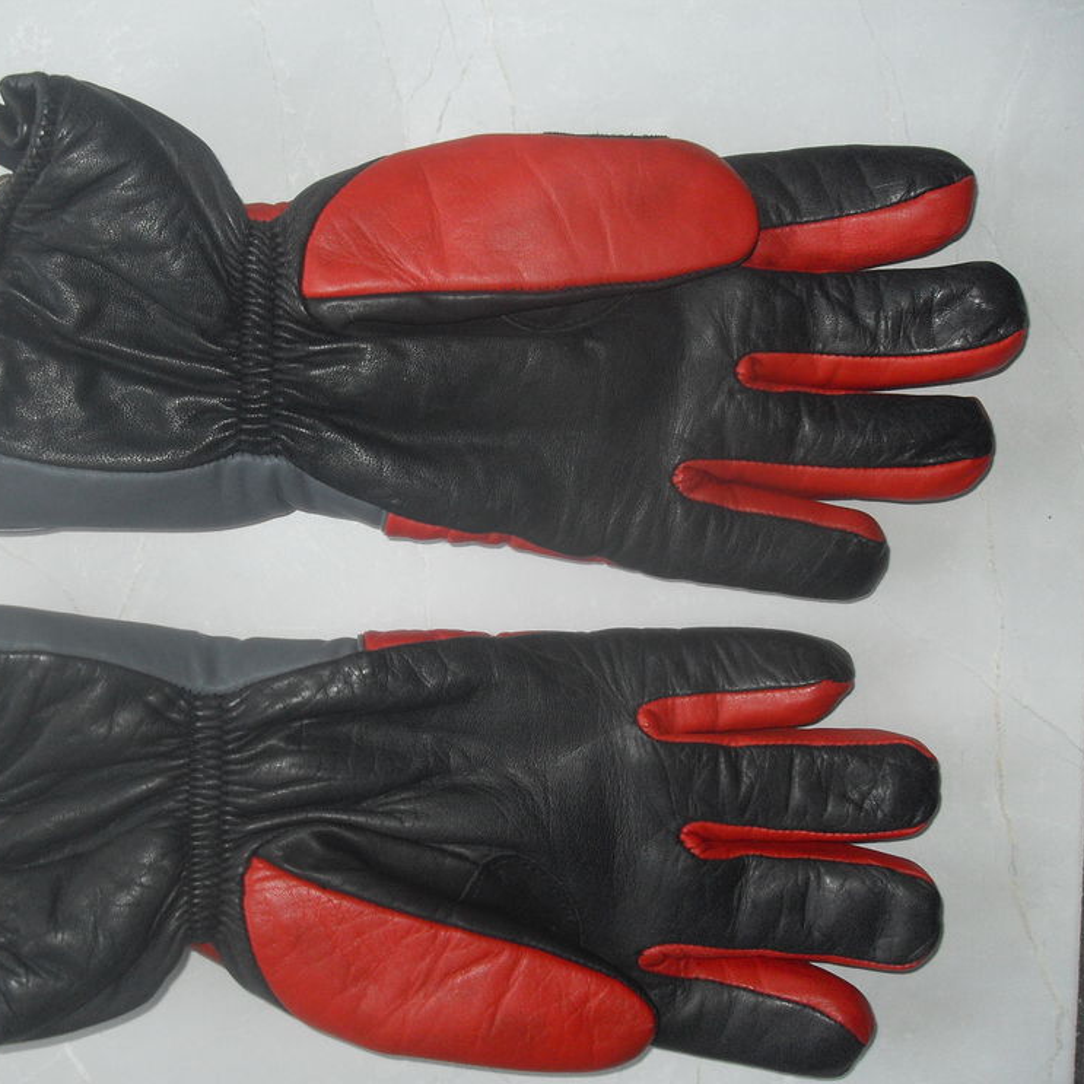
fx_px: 1559
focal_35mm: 44
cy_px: 546
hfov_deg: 38.0
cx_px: 384
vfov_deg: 38.3
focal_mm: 6.3
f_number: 2.8
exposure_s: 1/45
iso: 100
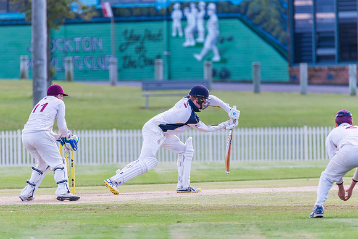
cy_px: 110
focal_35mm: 538
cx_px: 165
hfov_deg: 3.8
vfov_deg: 2.6
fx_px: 5354
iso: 640
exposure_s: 1/800
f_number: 6.3
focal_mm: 500
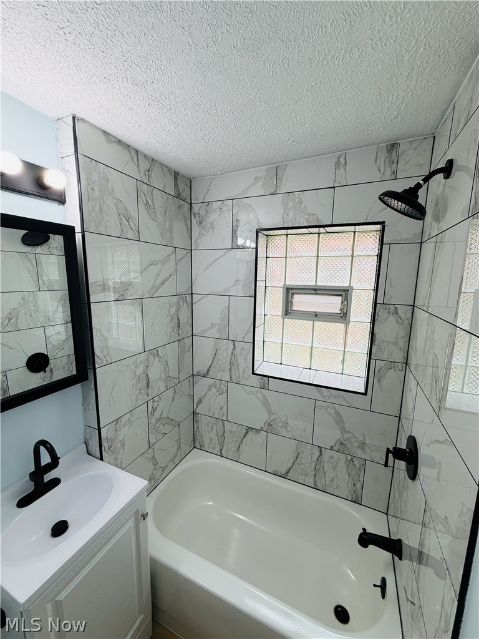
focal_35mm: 14
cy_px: 320
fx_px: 258
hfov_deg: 85.7
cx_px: 240
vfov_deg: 102.1
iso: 80
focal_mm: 2.22
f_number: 2.2
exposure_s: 1/120
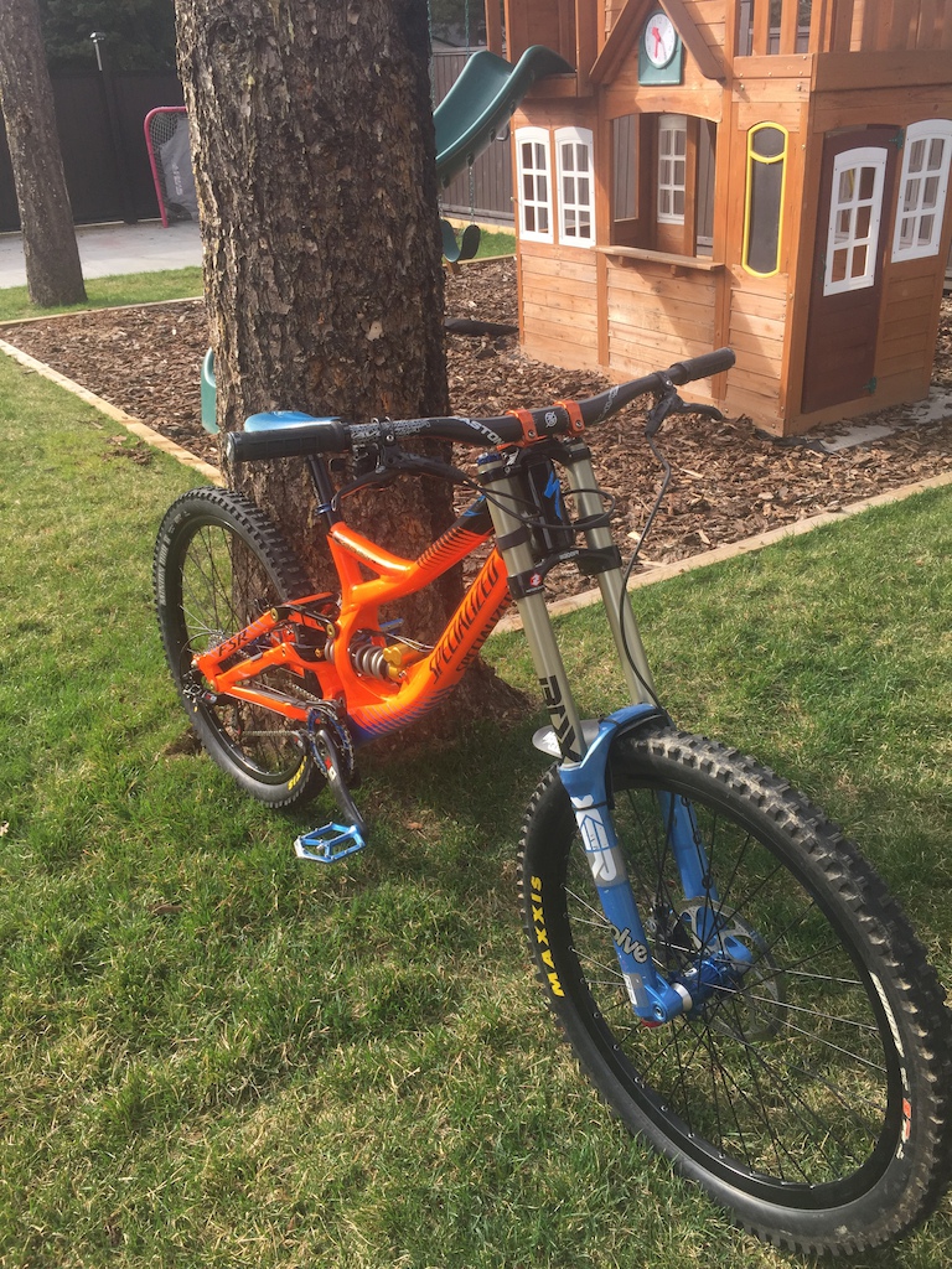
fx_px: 1063
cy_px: 634
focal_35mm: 29
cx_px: 476
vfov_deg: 61.7
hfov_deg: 48.2
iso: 32
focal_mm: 4.15
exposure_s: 1/565
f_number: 2.2
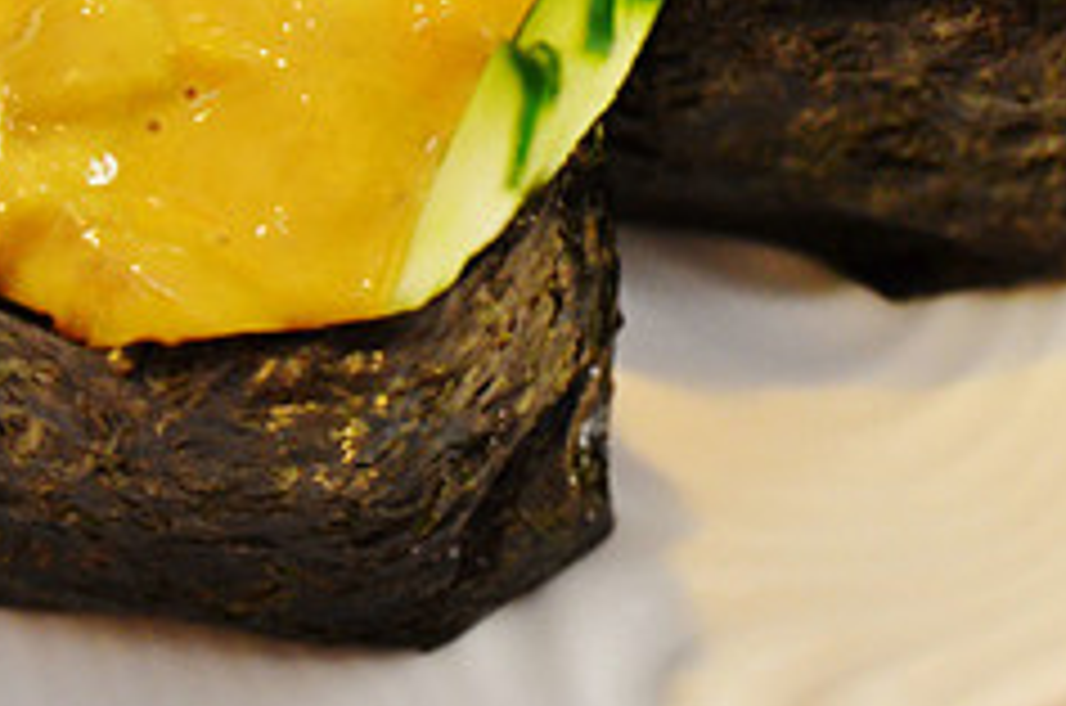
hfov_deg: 10.8
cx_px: 567
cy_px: 54
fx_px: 5615
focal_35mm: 190
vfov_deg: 7.2
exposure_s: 1/80
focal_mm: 50
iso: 800
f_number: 5.6
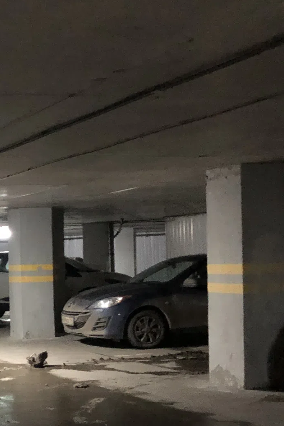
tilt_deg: -1.9
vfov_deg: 29.8
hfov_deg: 18.6
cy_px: 295
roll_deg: +2.2
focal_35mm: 67
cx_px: -102
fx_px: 793
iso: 100
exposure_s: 1/4
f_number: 1.8
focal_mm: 4
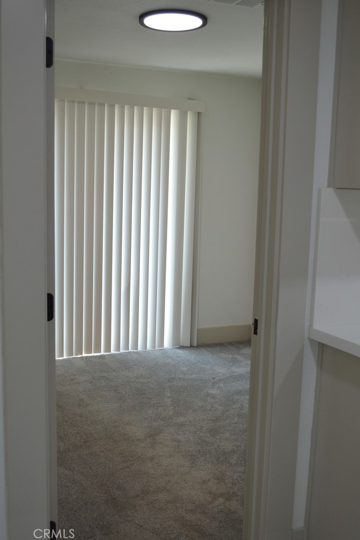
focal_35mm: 40
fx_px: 600
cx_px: 178
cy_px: 264
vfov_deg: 48.5
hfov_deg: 33.4
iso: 400
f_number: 4.2
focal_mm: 26
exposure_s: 1/80
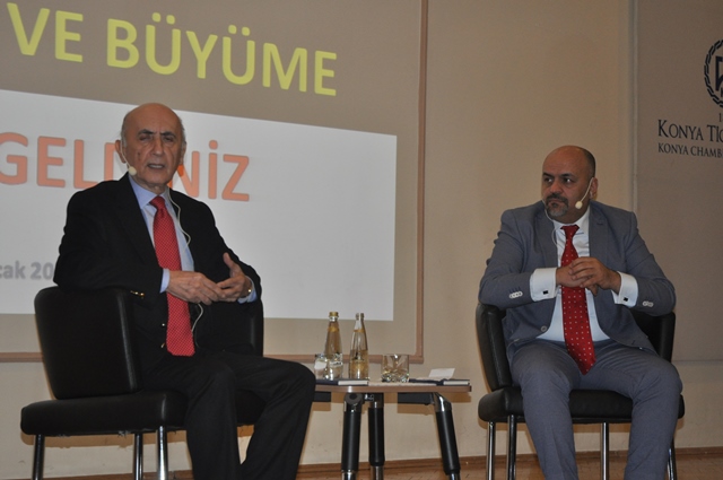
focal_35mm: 78
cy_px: 240
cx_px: 362
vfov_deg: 17.4
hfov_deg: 26.0
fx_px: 1564
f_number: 4.5
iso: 800
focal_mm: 52
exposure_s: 1/60
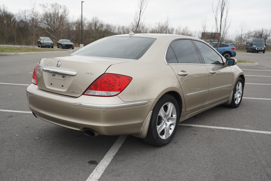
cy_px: 90
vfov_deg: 37.9
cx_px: 136
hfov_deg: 54.4
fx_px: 263
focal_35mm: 35
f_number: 4
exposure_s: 1/1600
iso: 640
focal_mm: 35
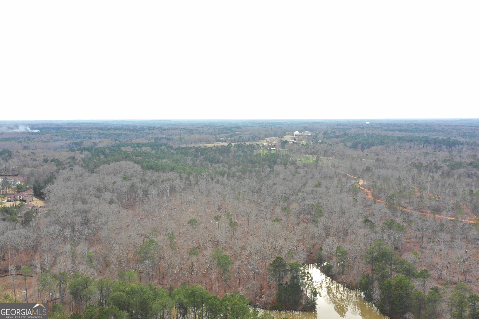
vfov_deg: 46.4
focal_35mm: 28
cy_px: 160
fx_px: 373
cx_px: 240
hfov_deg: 65.5
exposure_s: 1/100
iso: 100
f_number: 5.6
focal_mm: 10.26
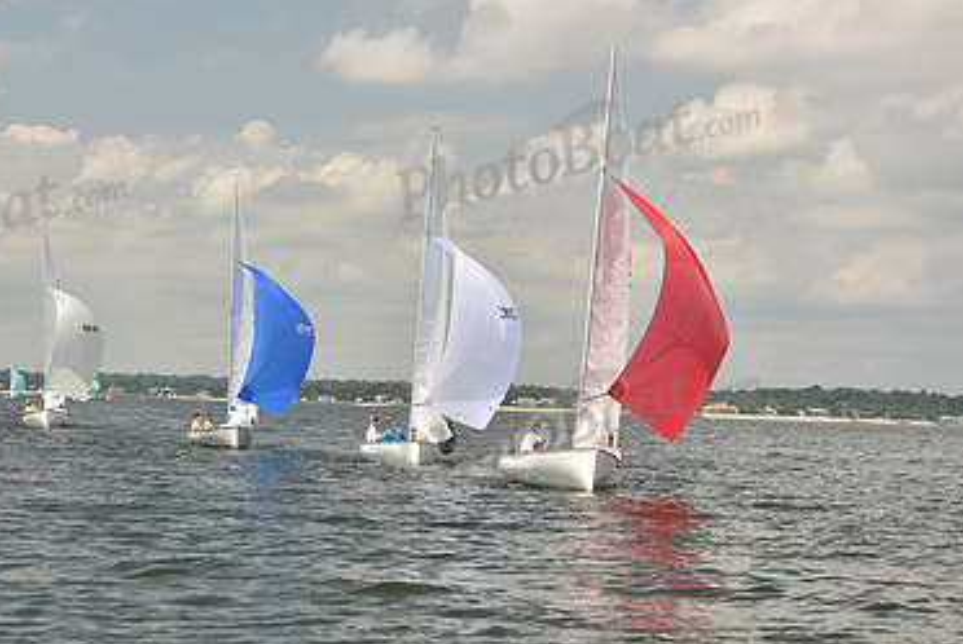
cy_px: 325
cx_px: 264
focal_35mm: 109
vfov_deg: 12.6
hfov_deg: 18.6
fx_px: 2919
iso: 250
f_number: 4
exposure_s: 1/1250
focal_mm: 70
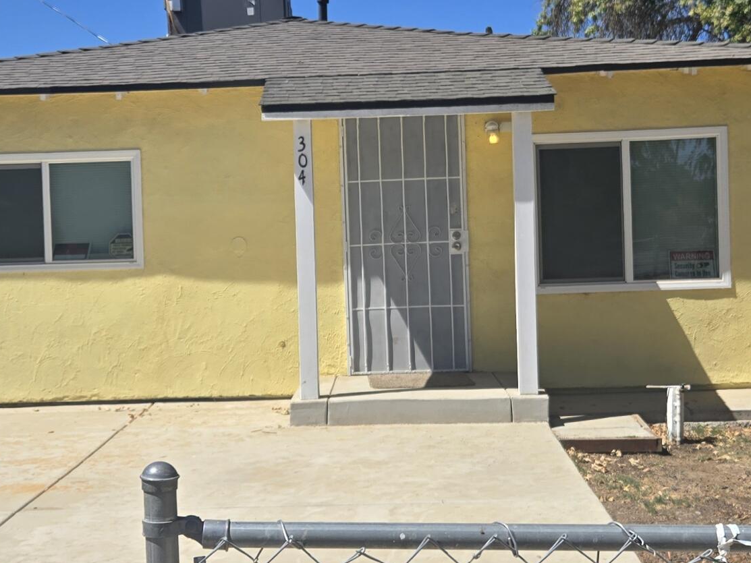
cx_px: 312
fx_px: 1345
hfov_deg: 31.1
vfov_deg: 23.7
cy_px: 262
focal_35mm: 62
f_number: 1.8
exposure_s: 1/3034
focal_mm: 5.4
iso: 25
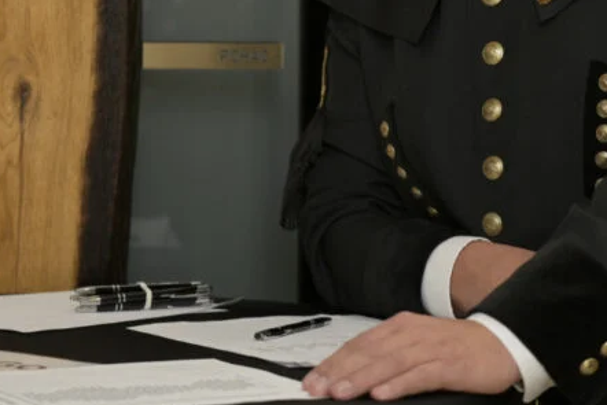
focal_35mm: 162
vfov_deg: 8.4
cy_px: -39
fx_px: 2732
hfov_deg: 12.7
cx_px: 409
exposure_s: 1/100
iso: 1000
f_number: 2.8
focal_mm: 70
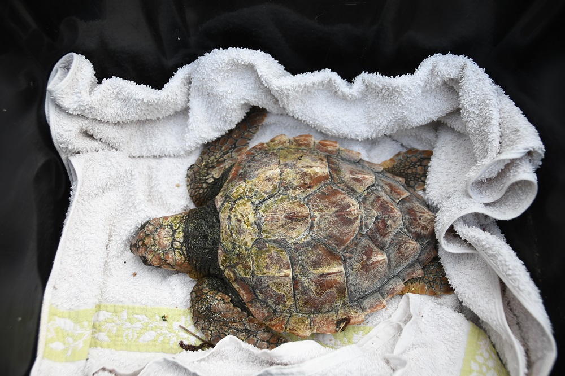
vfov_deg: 43.6
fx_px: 471
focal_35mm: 30
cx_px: 282
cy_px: 188
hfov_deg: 61.9
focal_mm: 20
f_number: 3.5
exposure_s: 1/125
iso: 200
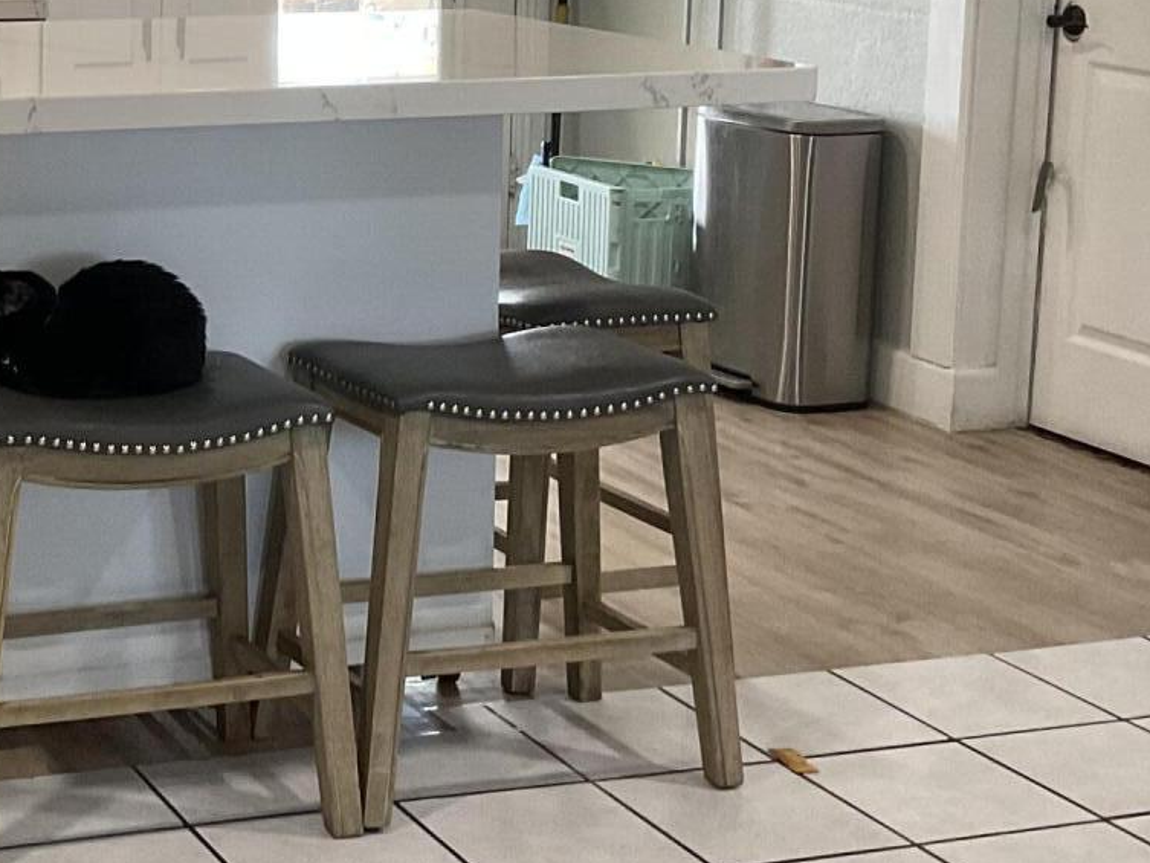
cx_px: -107
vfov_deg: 18.8
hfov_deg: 23.8
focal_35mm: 77
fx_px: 2558
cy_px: 86
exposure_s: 1/60
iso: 64
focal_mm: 3
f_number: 1.8
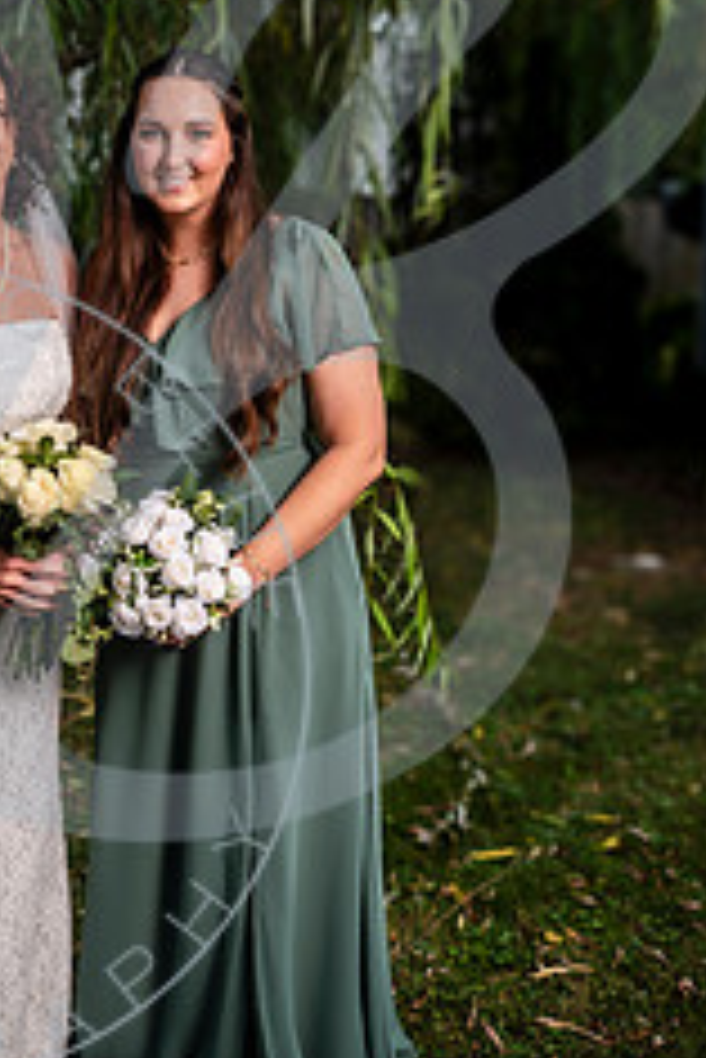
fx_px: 1351
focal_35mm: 46
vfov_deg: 42.0
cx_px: 94
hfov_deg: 28.4
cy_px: 333
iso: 100
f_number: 2.8
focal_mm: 24
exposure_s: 1/400
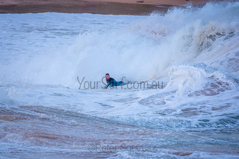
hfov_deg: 2.7
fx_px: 4980
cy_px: 80
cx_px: 120
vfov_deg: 1.8
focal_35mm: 750
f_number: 6.3
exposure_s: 1/640
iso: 200
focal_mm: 500
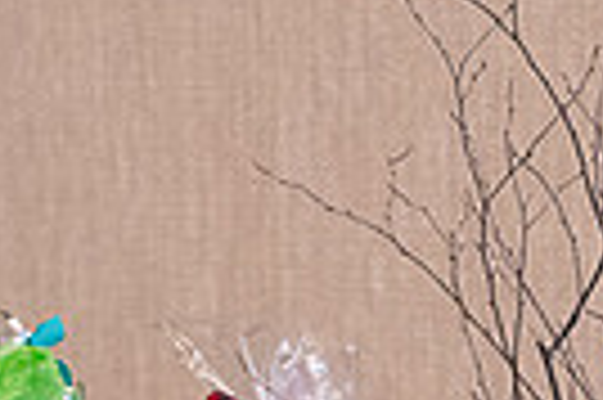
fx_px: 7629
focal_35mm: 456
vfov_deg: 3.0
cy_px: 811
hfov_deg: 4.5
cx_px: 238
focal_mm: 70
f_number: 2.8
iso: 6400
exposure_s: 1/100
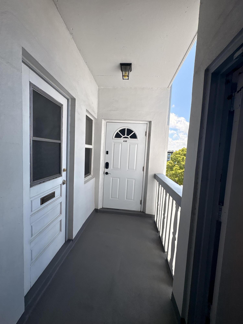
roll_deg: -2.9
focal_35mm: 14
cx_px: 122
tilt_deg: -3.5
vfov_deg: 102.1
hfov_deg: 85.7
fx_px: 131
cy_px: 162
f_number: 2.2
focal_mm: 2.22
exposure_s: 1/932
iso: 40
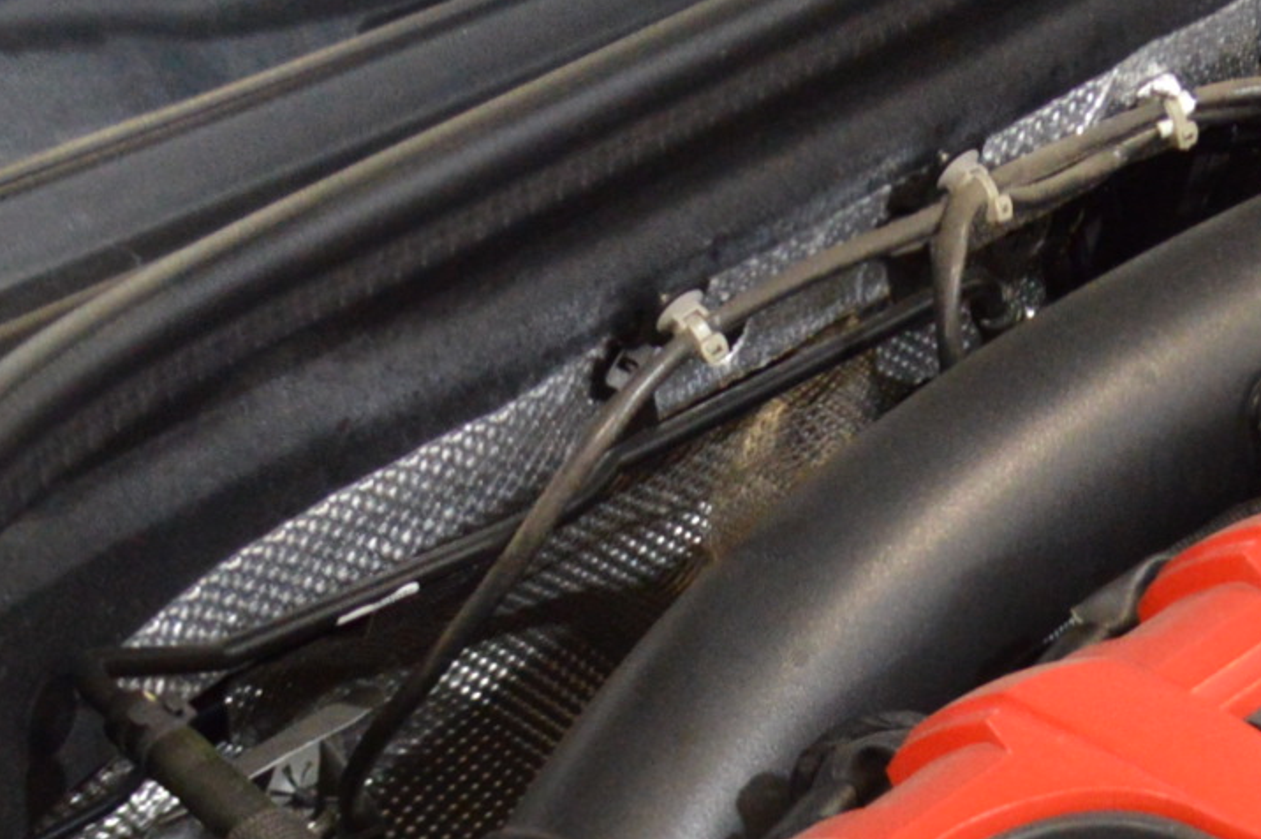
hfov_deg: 15.6
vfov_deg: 10.7
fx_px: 4409
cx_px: 1539
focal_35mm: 126
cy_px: 941
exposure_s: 1/60
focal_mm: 20
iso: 1400
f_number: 3.8
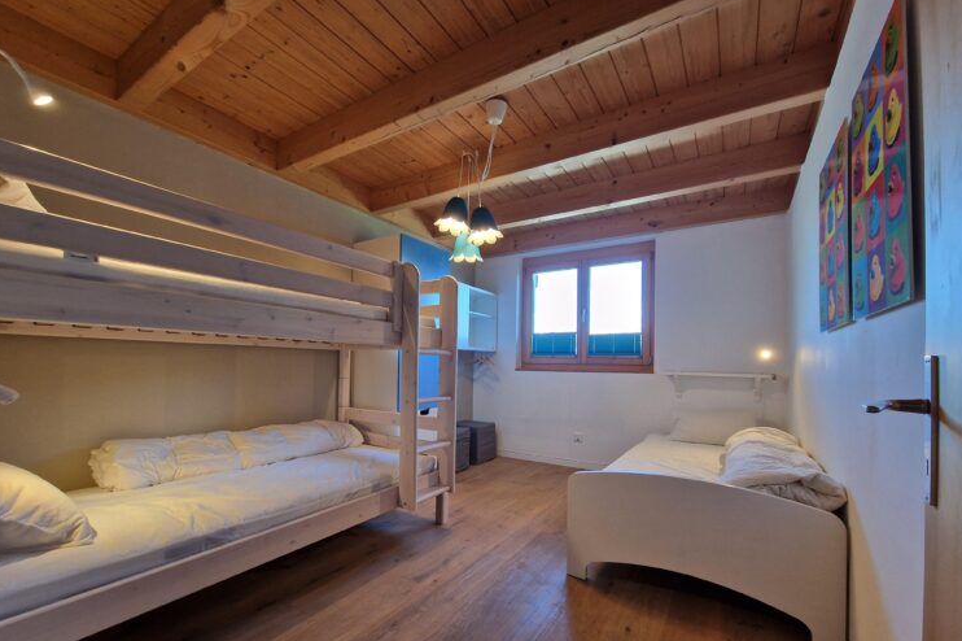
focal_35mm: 14
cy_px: 353
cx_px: 473
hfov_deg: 104.3
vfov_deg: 80.9
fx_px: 374
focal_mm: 2.2
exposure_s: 1/50
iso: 160
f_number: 2.2
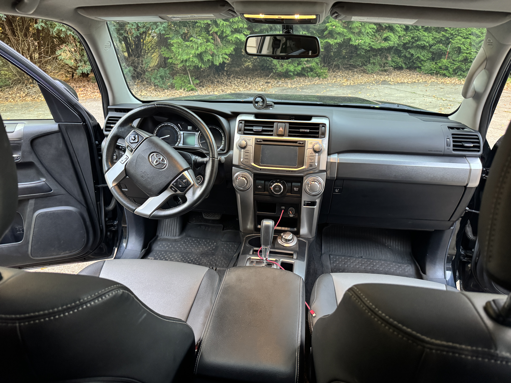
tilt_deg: -23.9
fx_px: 354
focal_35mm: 24
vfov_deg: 56.8
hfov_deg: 71.6
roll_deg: -1.1
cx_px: 256
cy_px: 192
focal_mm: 6.76
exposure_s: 1/60
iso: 640
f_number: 1.78
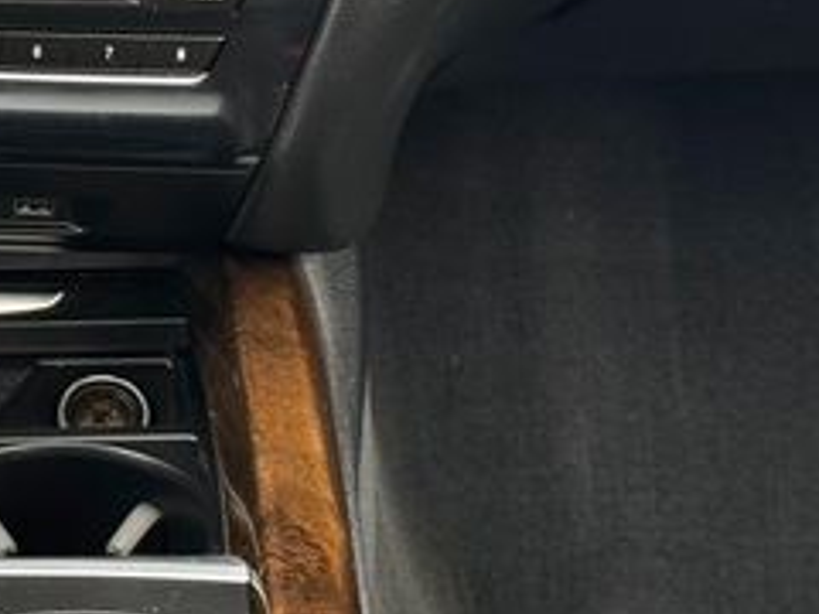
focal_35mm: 128
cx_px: -109
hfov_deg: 15.0
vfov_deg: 11.6
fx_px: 3028
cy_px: 246
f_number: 1.78
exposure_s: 1/66
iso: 100
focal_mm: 6.76
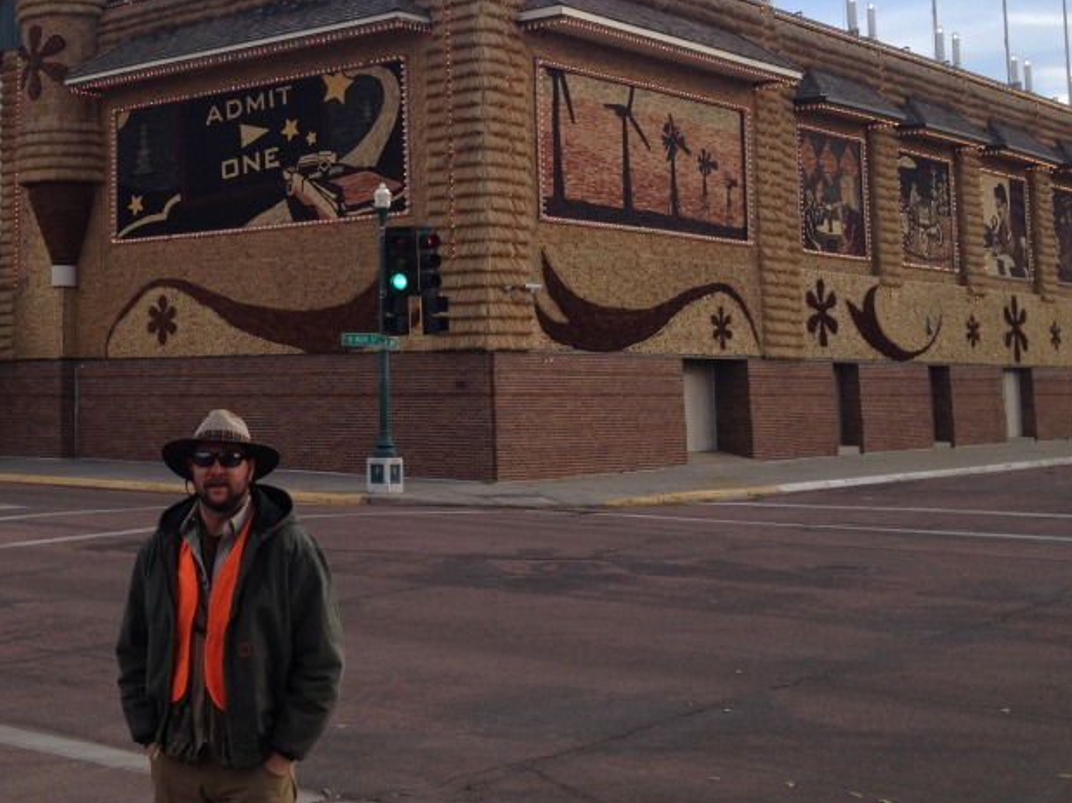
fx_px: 1795
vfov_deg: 25.0
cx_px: 193
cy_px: 215
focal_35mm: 58
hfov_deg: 32.2
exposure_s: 1/613
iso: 50
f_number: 2.4
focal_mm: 4.28
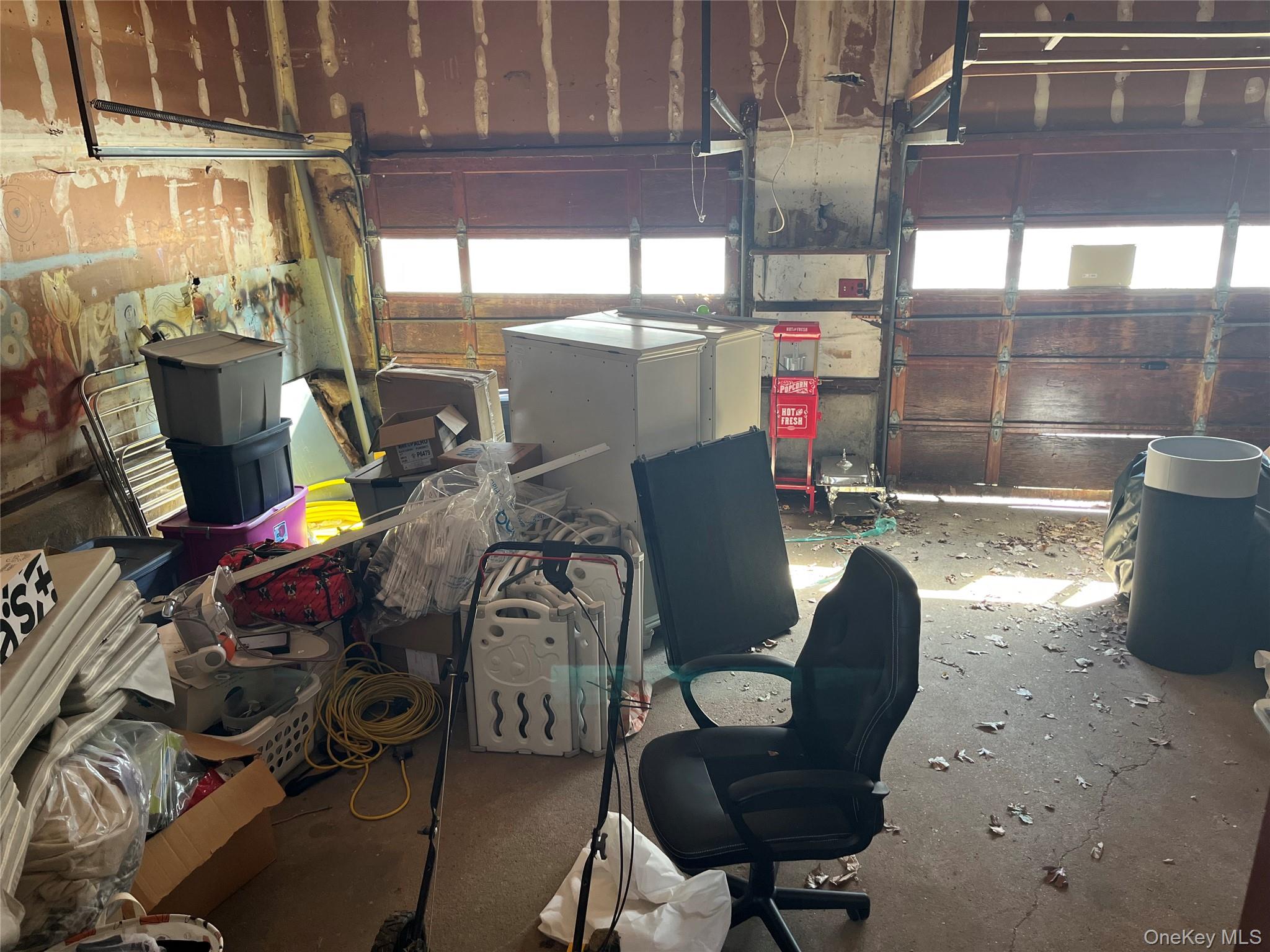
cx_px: 635
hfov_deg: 67.3
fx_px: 954
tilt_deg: -18.5
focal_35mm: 26
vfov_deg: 53.1
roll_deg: +0.8
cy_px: 476
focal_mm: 5.1
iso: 125
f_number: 1.6
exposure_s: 1/109
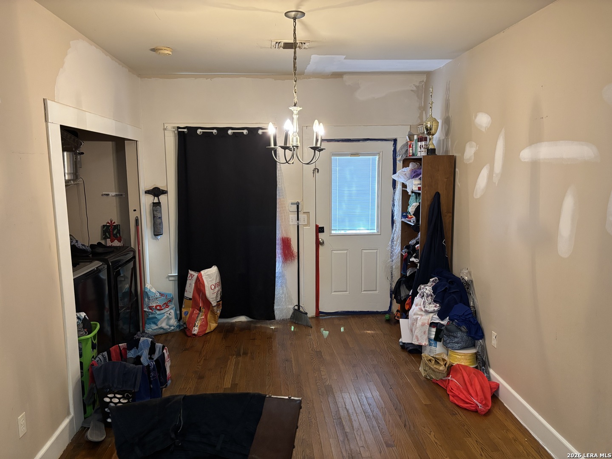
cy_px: 230
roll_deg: +0.5
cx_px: 306
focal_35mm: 26
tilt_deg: -8.2
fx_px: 460
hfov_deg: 67.3
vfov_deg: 53.1
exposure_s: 1/60
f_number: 1.6
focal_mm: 5.96
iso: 400
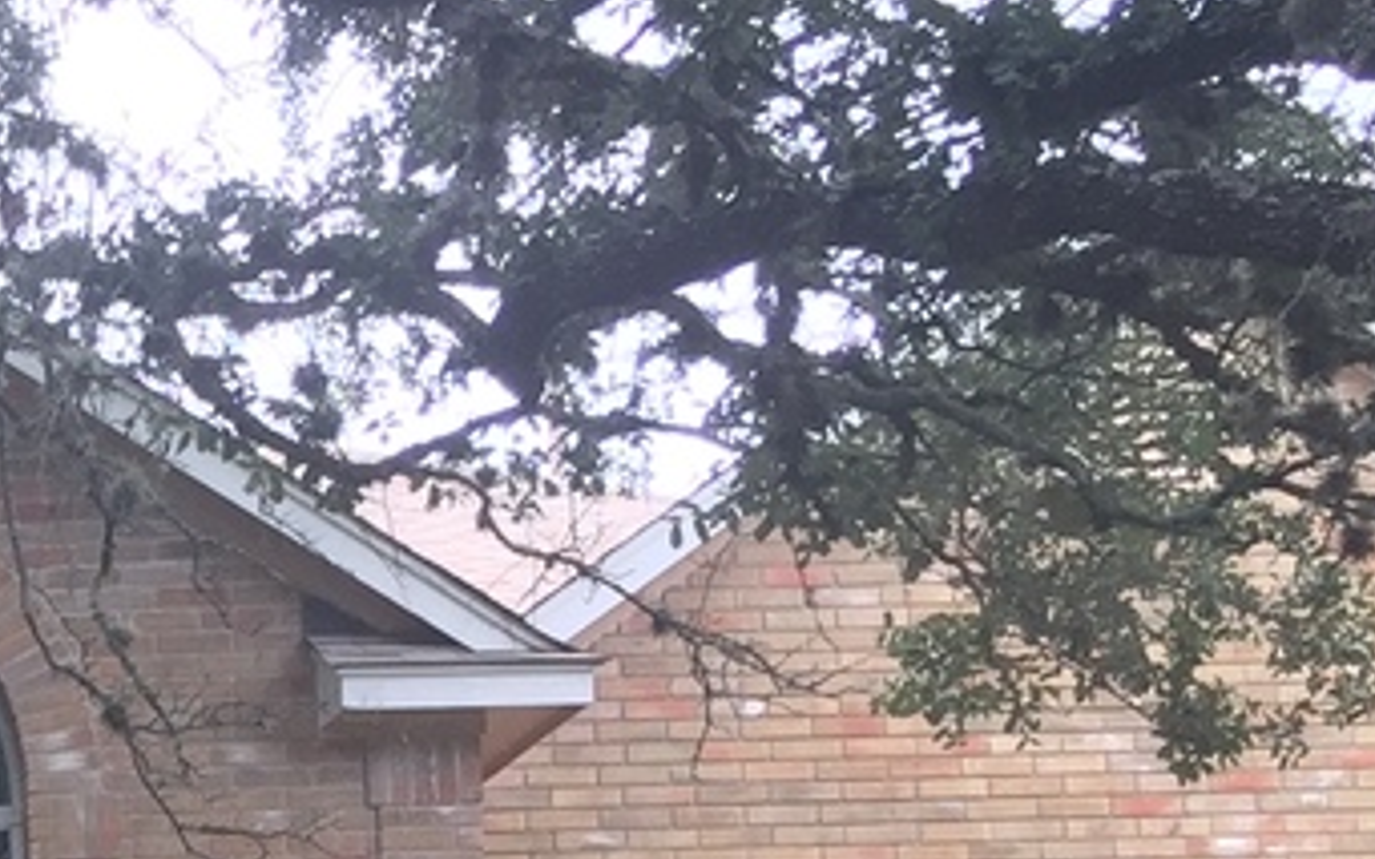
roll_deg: +0.7
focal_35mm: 130
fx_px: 4871
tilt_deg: +2.7
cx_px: -1089
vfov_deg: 9.3
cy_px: 1815
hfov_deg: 14.2
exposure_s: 1/168
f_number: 2.2
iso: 32
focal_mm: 4.15
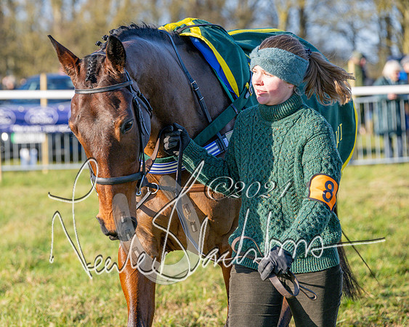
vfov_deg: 8.4
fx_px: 2234
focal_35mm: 185
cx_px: 160
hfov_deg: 10.5
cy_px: 160
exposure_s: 1/1000
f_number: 5
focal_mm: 150
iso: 400
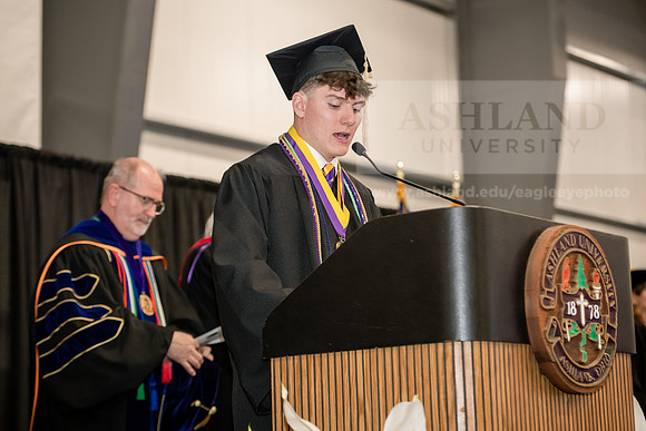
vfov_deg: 14.9
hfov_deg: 22.1
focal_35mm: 92
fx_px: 1651
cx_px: 323
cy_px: 216
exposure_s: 1/200
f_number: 4
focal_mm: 92
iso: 2500
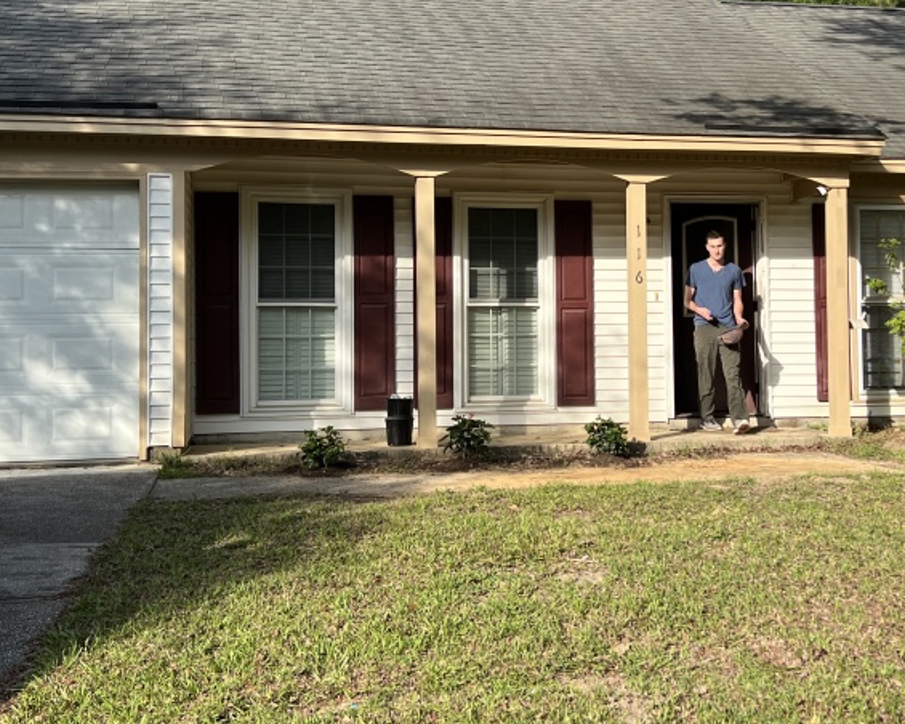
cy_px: 292
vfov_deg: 32.7
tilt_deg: +1.7
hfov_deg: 40.1
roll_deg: +1.4
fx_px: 1232
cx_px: 546
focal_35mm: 46
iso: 50
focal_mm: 5.7
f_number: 1.5
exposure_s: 1/1779
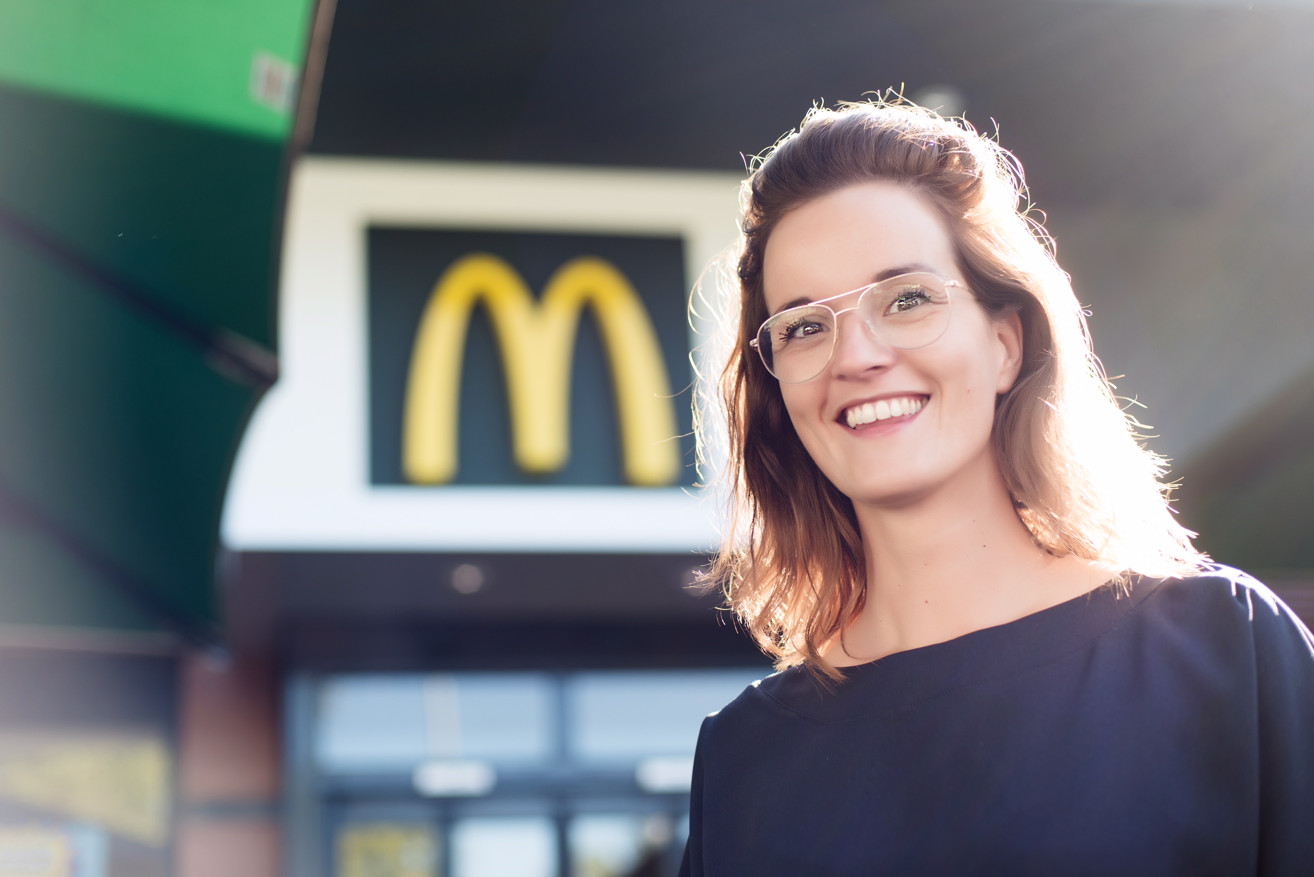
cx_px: 657
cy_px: 438
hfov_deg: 39.6
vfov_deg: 27.0
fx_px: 1826
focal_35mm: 50
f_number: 2.5
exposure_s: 1/320
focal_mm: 50
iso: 64
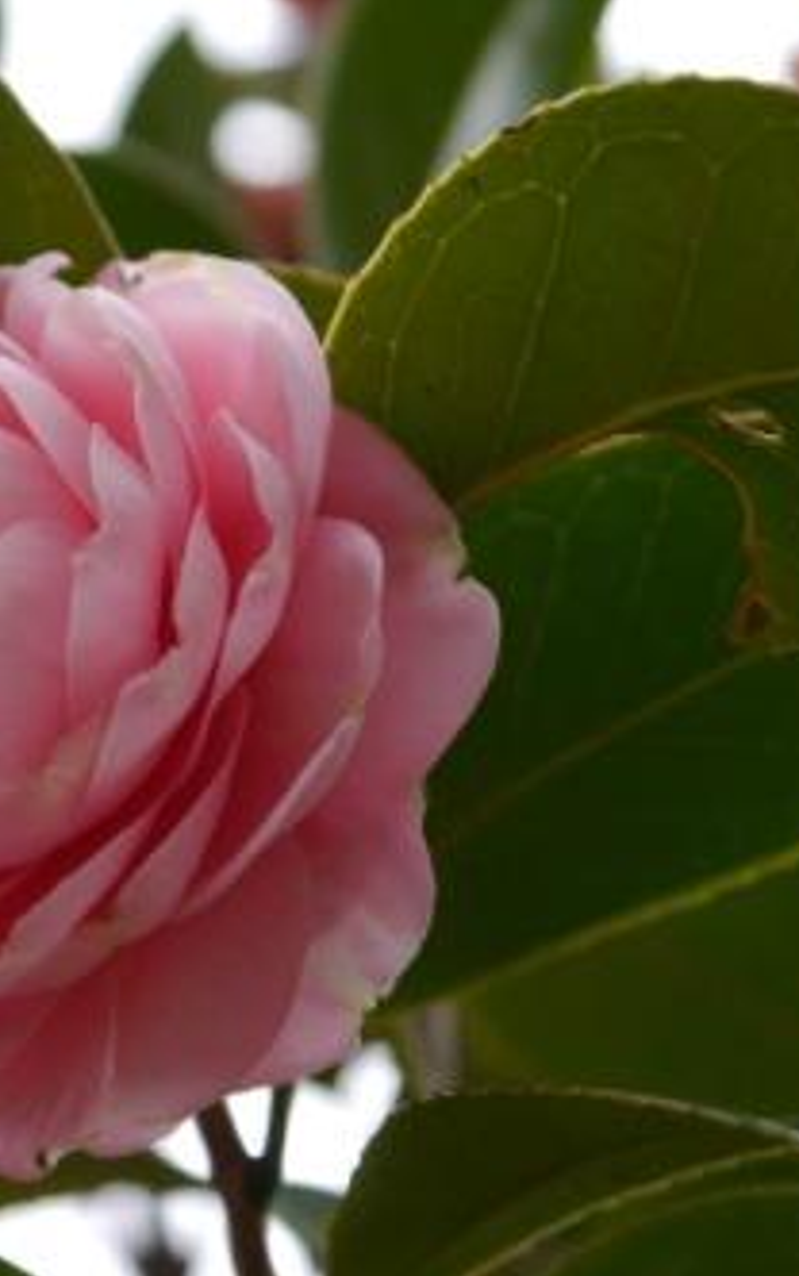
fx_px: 4174
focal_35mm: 120
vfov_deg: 17.4
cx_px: 58
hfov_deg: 10.9
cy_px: 638
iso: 160
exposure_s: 1/125
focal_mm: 42
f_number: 5.6
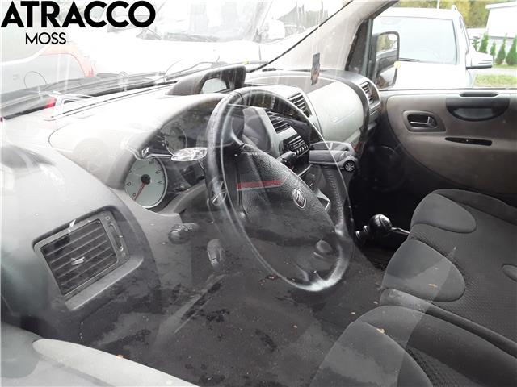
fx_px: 418
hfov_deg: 63.4
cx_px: 258
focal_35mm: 28
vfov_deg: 49.7
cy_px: 194
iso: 80
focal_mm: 2.91
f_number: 1.9
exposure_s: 1/100
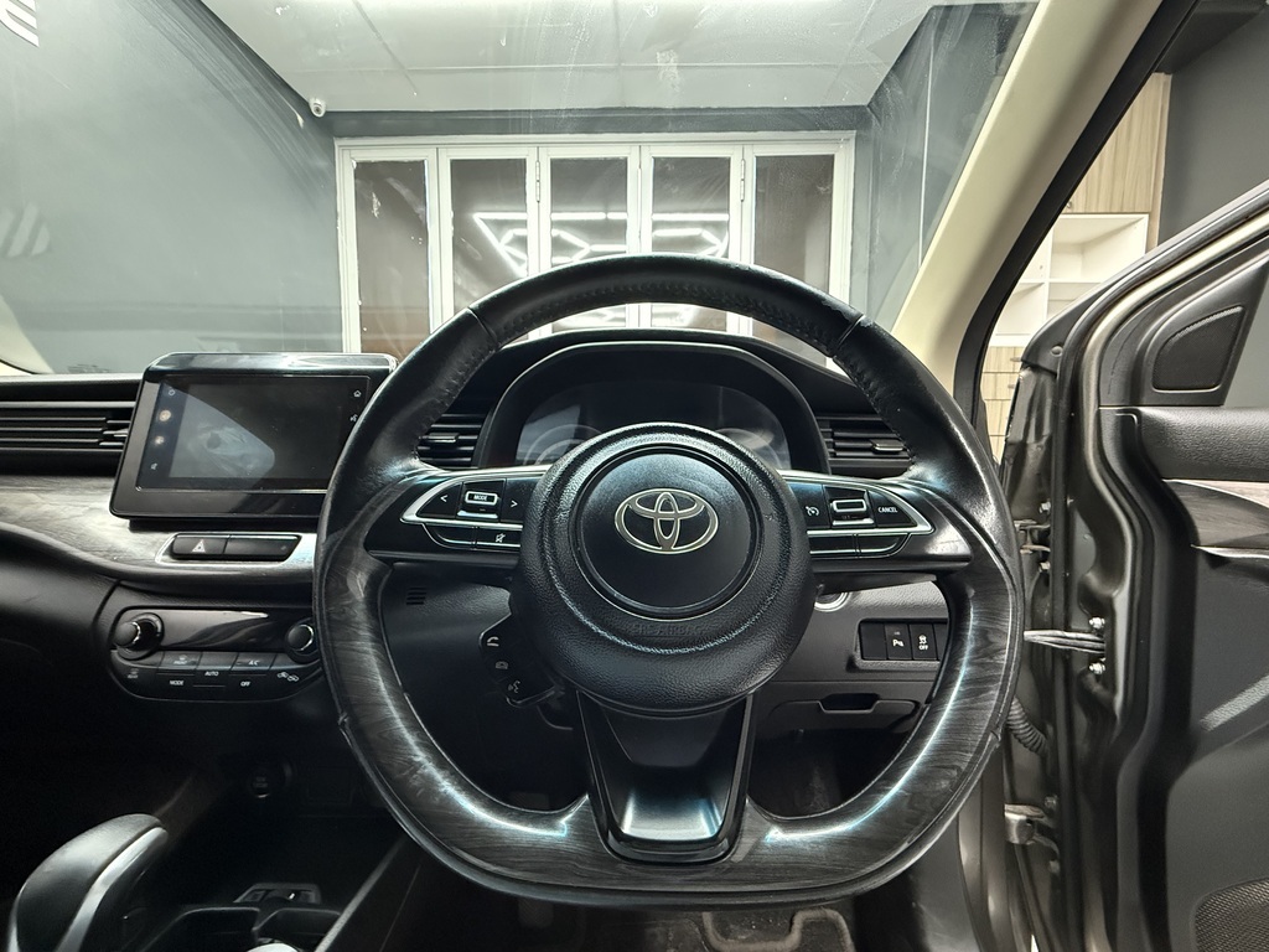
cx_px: 634
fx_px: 513
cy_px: 476
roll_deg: +0.1
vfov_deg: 85.7
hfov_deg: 102.1
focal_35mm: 14
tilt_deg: -4.8
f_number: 2.2
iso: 1000
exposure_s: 1/33
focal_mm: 2.22
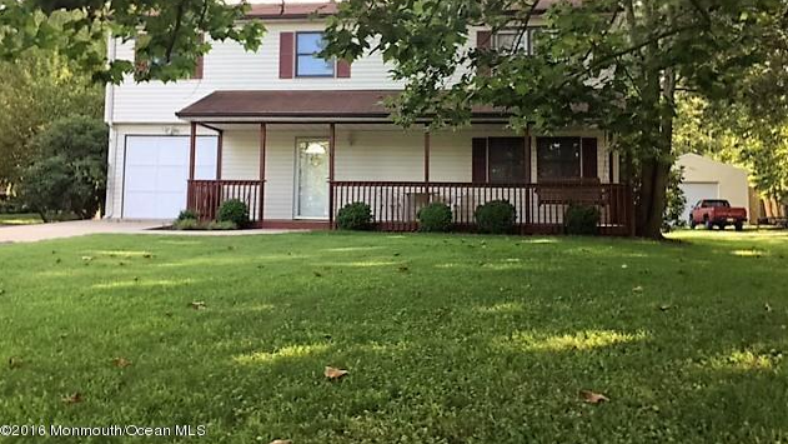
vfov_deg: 36.4
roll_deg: -0.9
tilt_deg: +5.2
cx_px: 392
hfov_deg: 61.0
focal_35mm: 32
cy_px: 156
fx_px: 669
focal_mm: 4.15
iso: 50
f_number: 2.2
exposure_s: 1/120
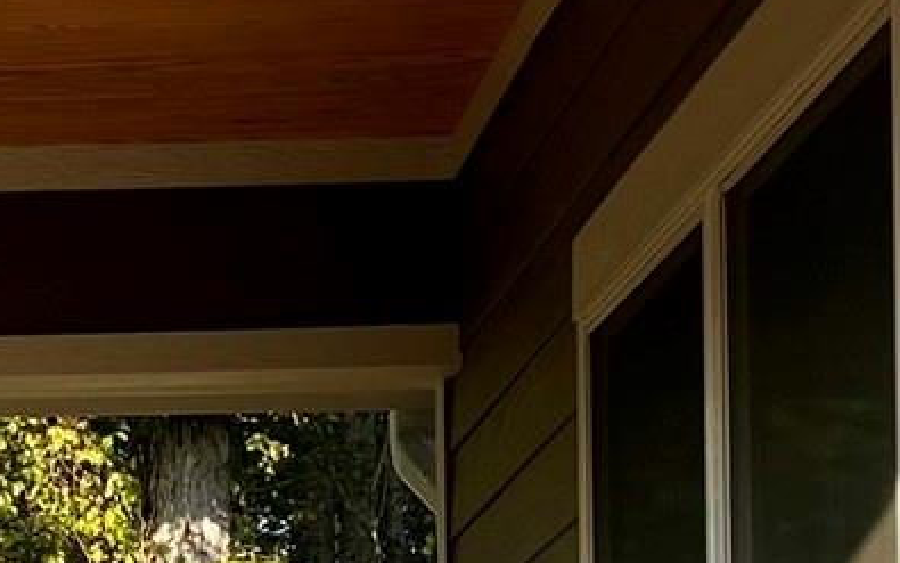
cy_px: 1174
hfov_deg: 14.2
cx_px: -157
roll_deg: +1.2
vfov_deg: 8.6
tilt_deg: -0.6
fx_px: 3508
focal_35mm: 143
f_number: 1.6
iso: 50
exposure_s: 1/1225
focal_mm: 5.1
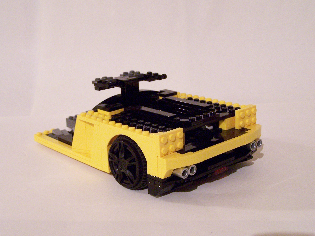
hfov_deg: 32.7
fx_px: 537
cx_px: 158
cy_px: 118
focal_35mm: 59
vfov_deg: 24.8
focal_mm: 9.8
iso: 400
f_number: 3.1
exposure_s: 1/8
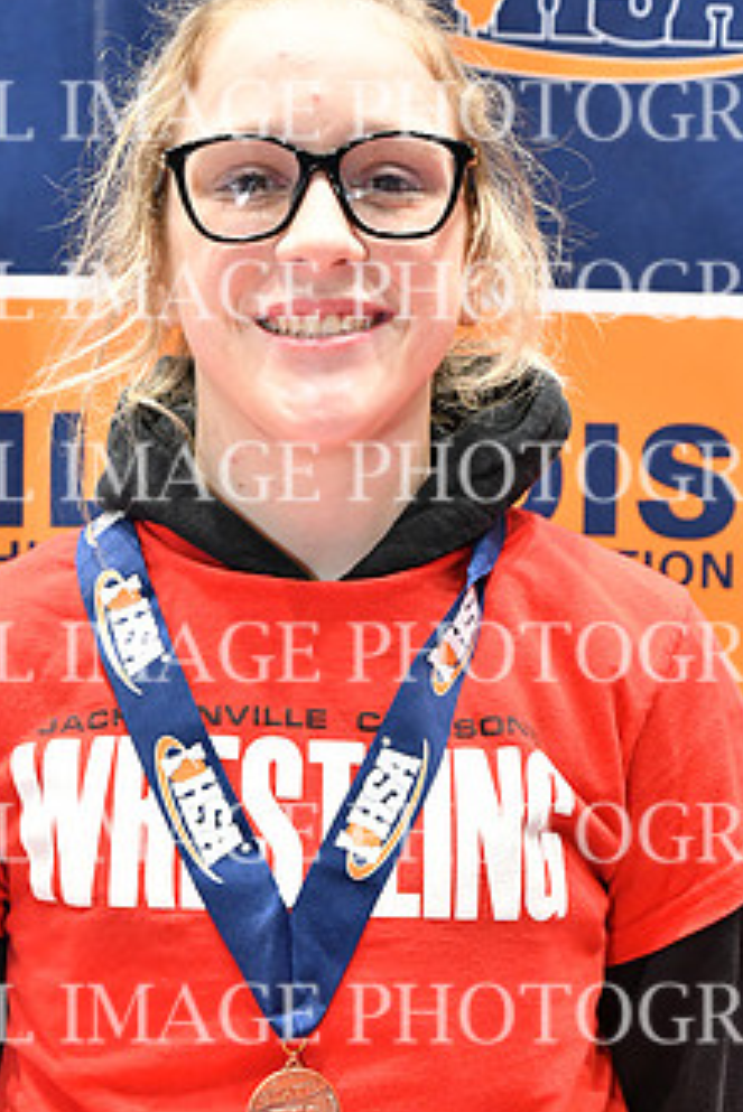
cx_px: 324
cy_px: 742
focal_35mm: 84
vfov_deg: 24.1
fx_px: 2598
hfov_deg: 16.3
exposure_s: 1/100
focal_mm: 48
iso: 3200
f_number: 5.6
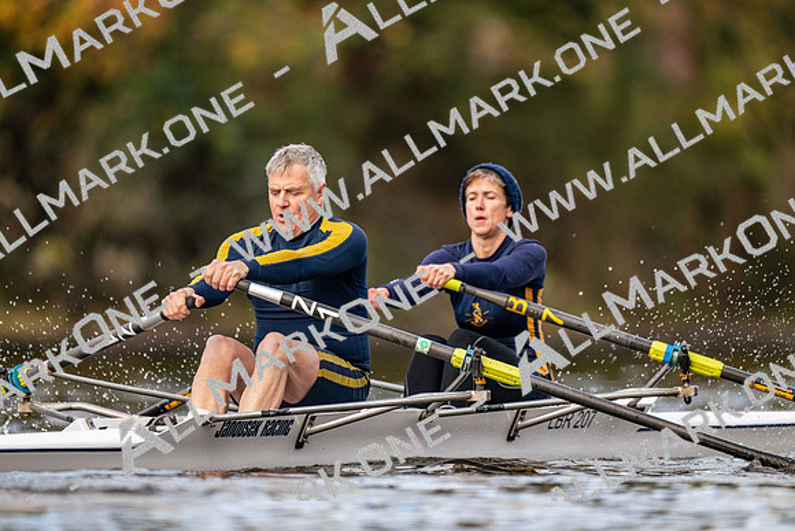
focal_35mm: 600
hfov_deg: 3.4
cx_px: 398
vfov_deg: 2.3
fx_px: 13252
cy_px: 266
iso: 1400
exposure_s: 1/2500
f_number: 4
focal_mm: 600
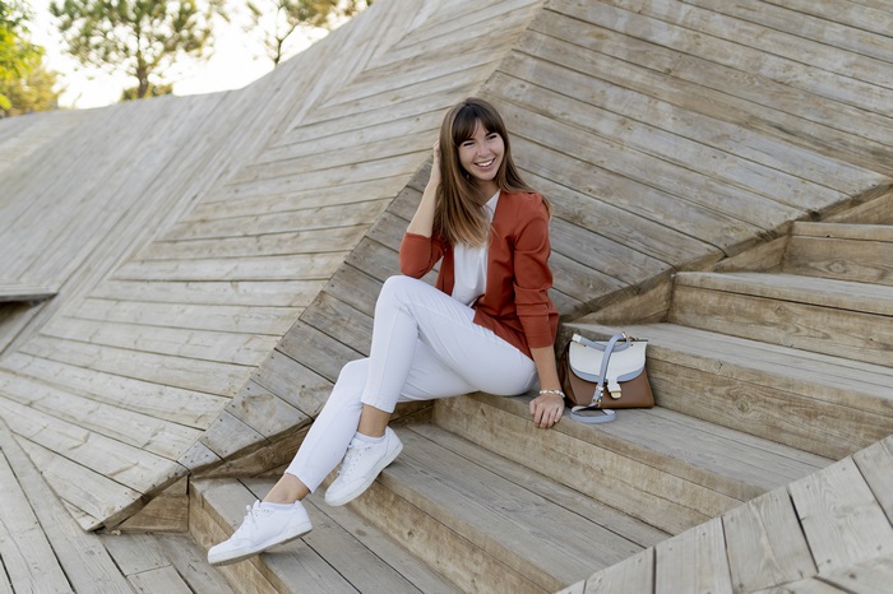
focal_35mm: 35
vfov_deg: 37.8
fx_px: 868
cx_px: 446
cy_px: 297
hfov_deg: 54.5
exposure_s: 1/1250
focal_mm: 35
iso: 100
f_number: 1.4
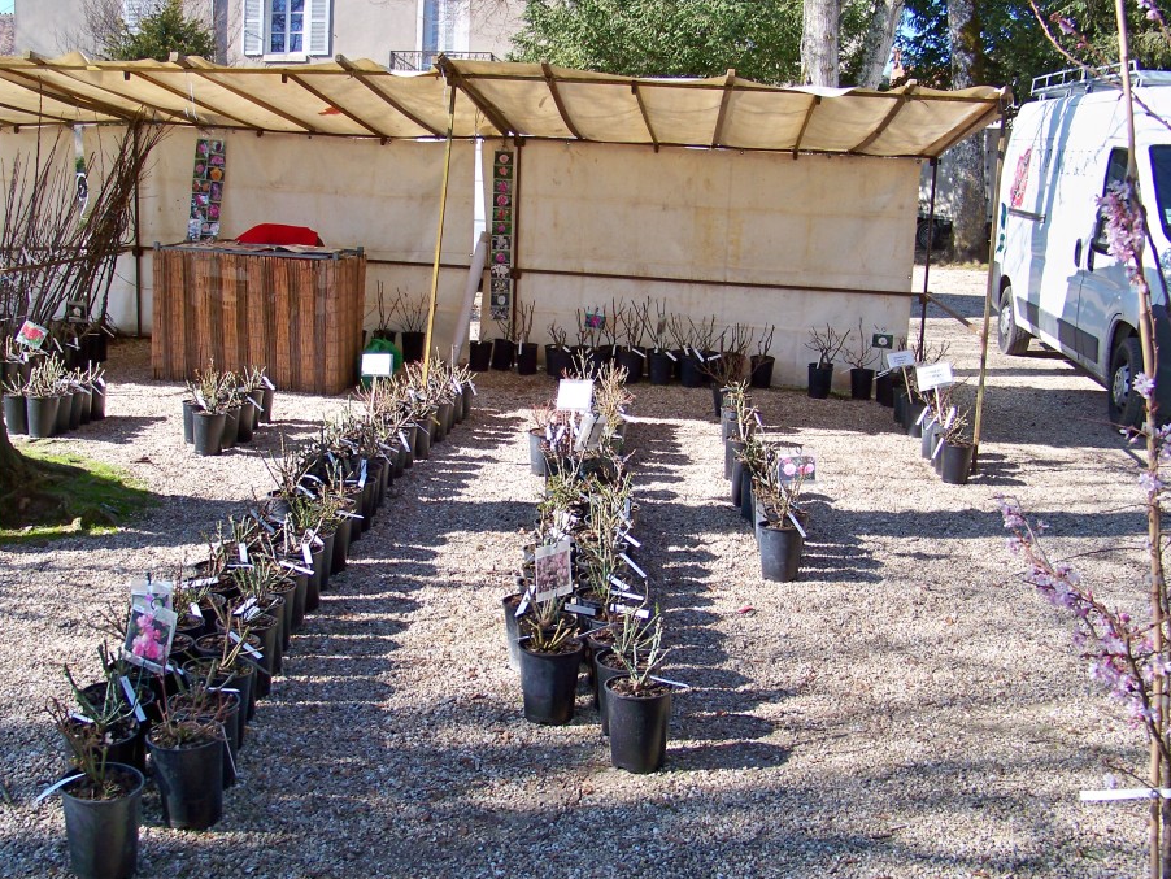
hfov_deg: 47.7
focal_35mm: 39
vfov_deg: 36.8
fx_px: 1320
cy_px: 488
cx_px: 501
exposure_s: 1/320
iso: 80
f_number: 2.8
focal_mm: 5.85
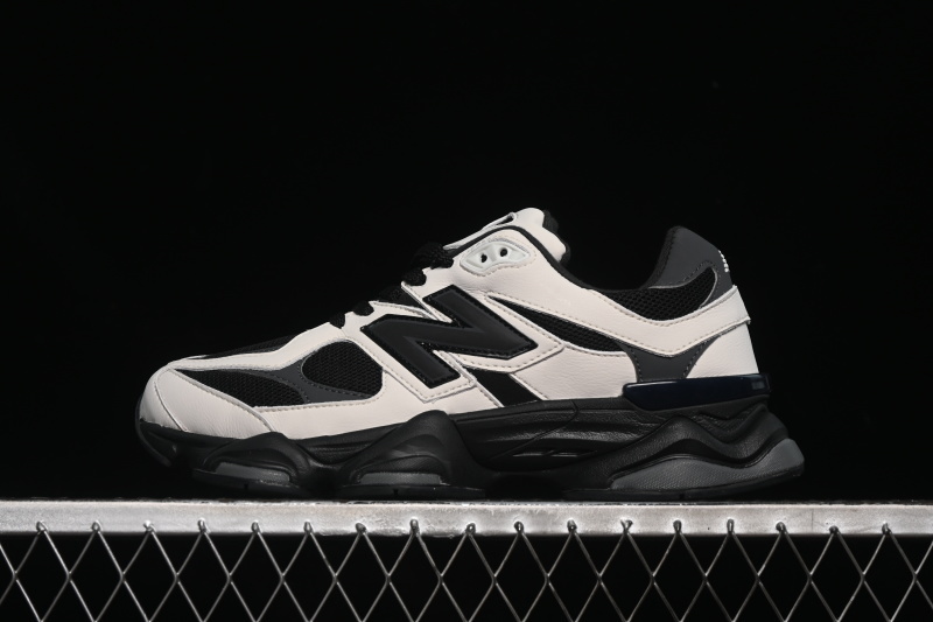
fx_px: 1943
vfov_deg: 18.2
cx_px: 466
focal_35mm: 75
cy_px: 311
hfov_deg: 27.0
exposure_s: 1/50
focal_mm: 50
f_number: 6.3
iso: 160
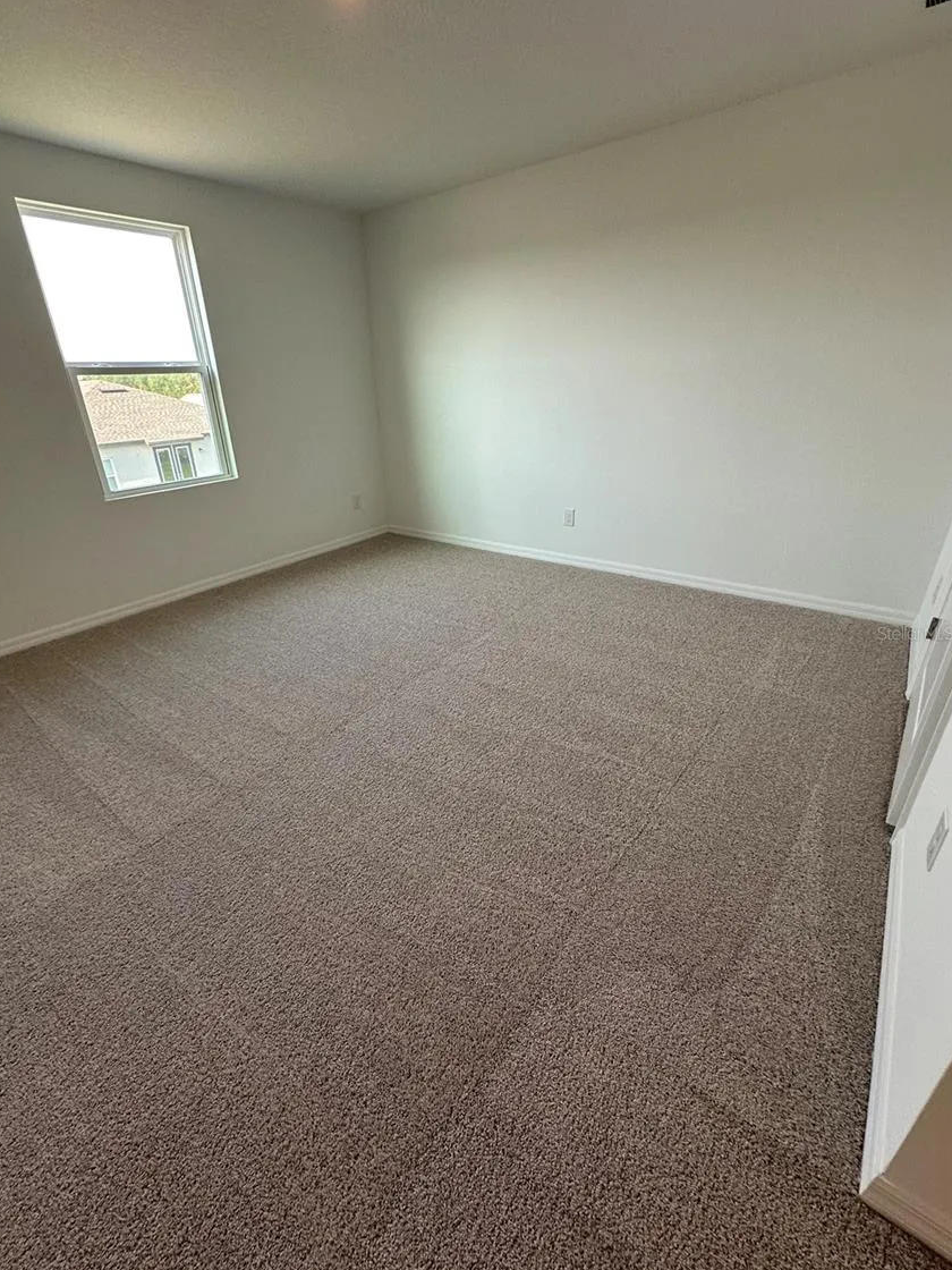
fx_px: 550
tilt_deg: -25.8
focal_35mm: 15
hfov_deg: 81.7
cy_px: 633
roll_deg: +2.5
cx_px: 448
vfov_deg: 98.2
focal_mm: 2.22
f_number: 2.2
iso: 125
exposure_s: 1/120
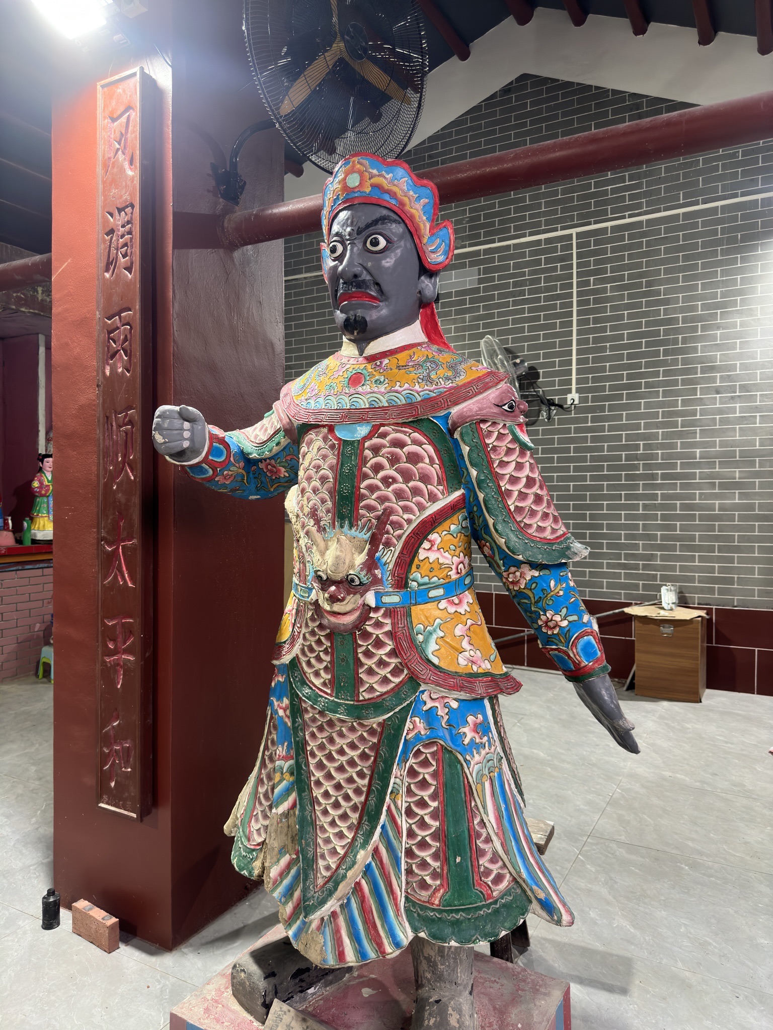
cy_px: 515
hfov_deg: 56.8
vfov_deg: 71.6
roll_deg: -0.4
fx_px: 715
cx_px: 386
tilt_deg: -0.7
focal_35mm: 24
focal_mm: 6.86
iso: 250
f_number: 1.78
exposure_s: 1/50
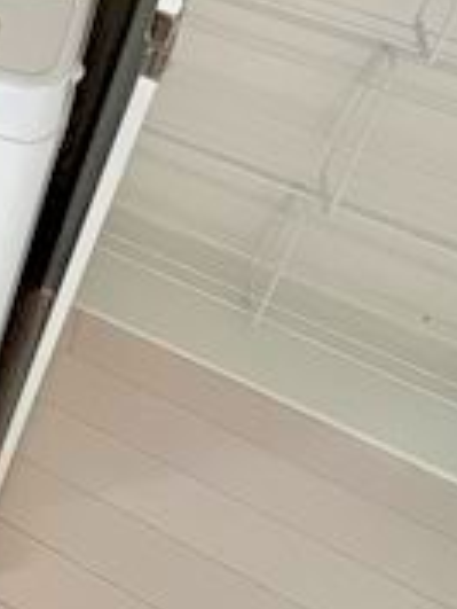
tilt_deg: -34.3
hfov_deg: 24.5
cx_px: -216
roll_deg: +0.9
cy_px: -210
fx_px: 826
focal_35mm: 47
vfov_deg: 30.5
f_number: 1.8
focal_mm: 1.57
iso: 250
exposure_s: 1/61
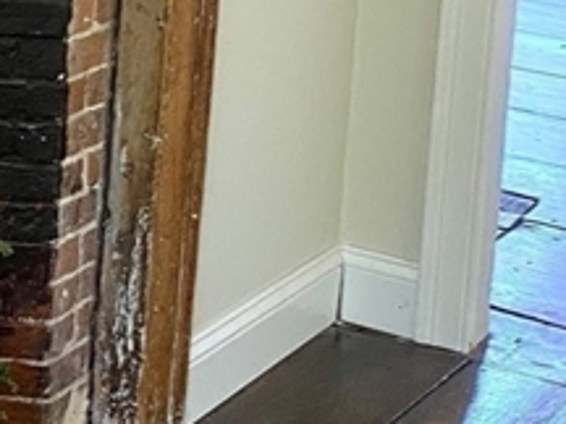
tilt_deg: -14.1
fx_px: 2011
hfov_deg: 15.0
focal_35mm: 123
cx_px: -249
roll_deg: +0.4
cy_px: -34
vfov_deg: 11.9
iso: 100
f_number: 1.8
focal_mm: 4.25
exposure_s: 1/60
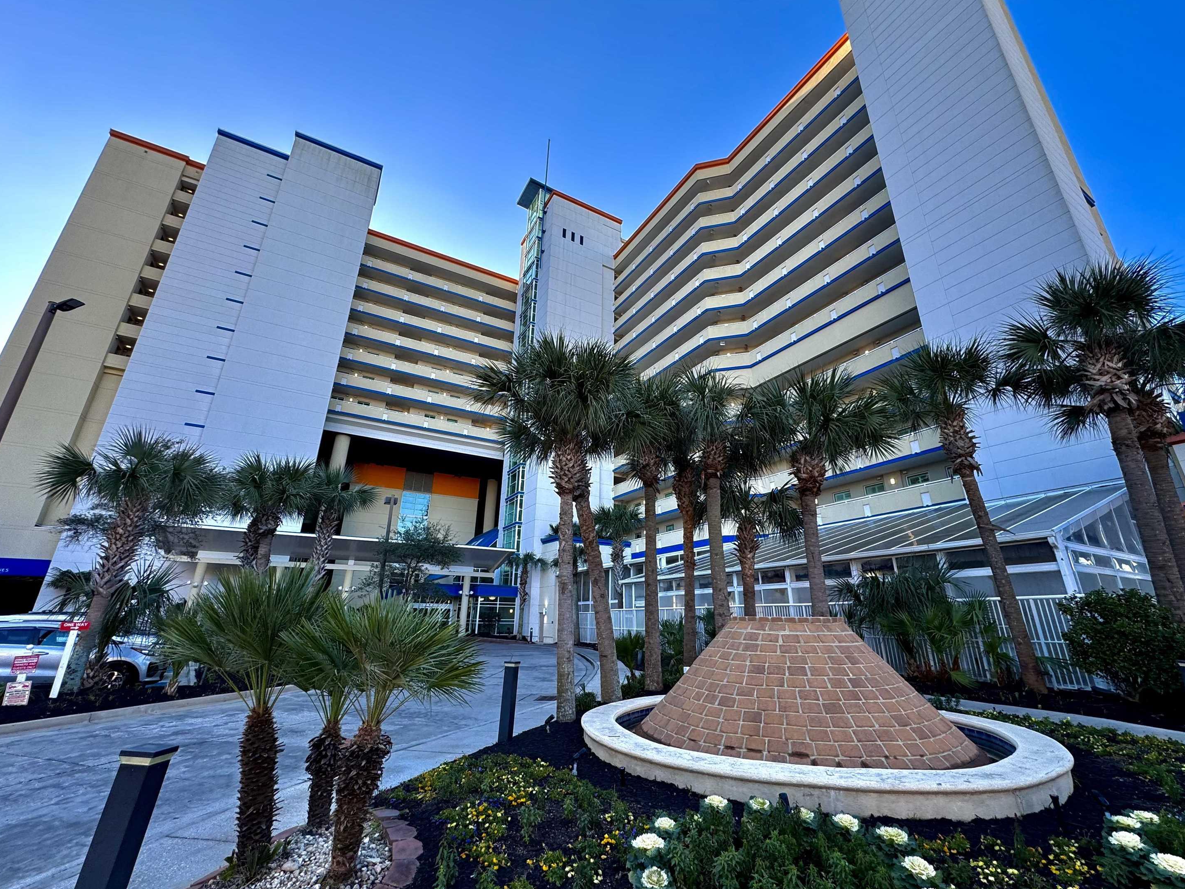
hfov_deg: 98.2
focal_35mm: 15
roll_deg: -0.4
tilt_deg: +17.8
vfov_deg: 81.7
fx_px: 513
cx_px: 604
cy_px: 434
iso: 40
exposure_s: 1/227
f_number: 2.2
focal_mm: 2.22
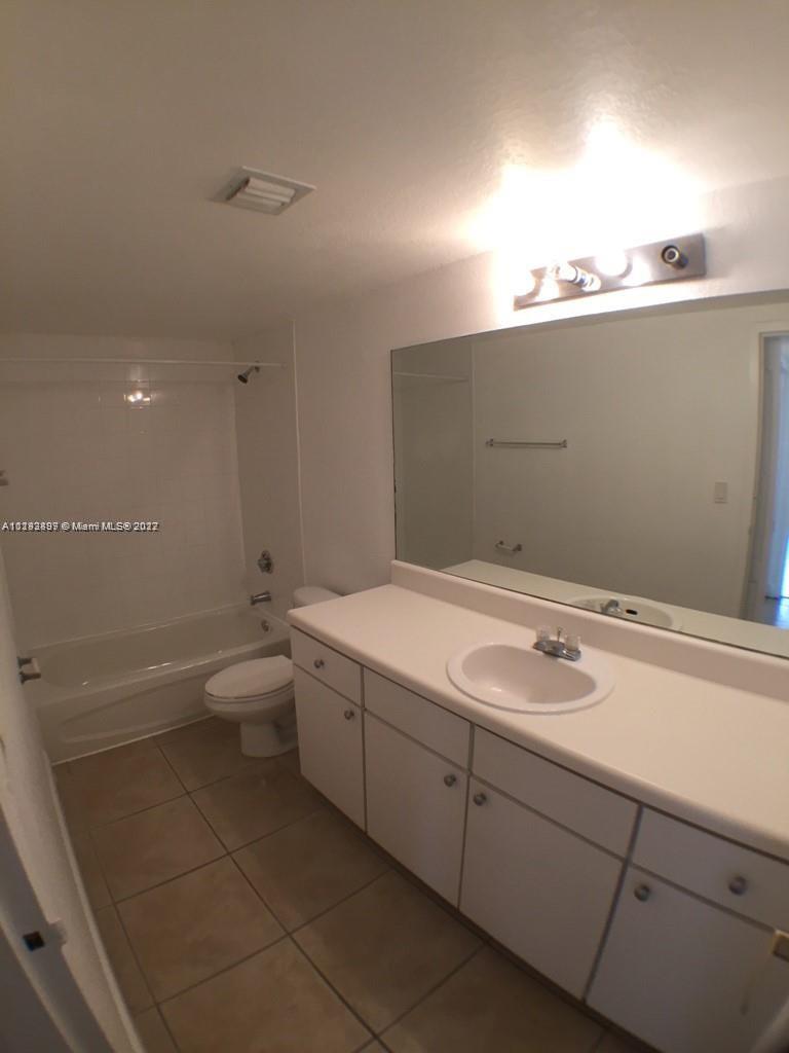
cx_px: 394
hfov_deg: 48.2
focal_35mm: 29
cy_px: 526
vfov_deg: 61.7
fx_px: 881
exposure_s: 1/30
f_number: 2.2
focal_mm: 4.15
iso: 100
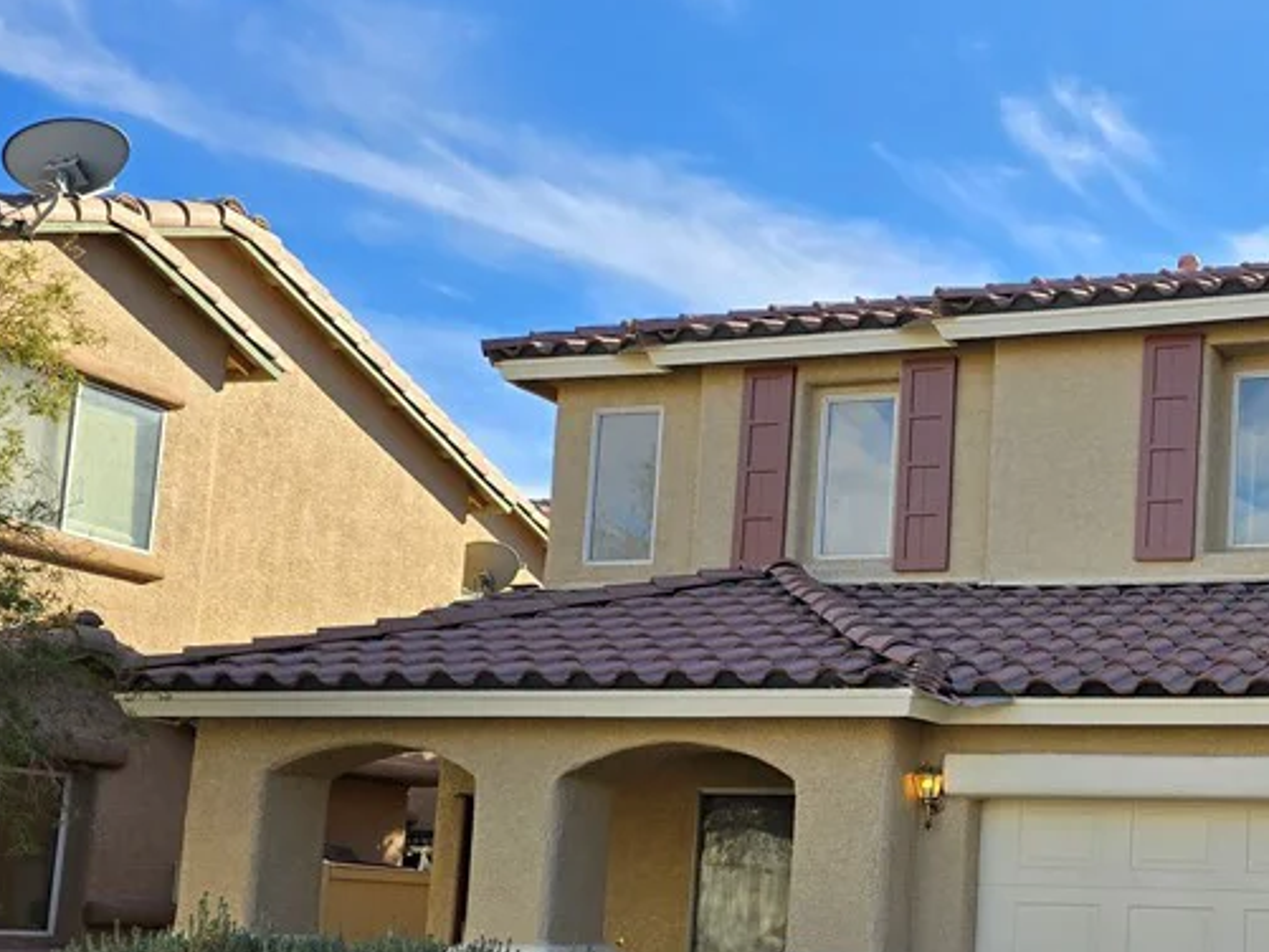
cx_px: 1223
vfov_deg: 30.4
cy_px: 719
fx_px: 1723
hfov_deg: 36.9
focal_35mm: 47
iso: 12
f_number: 1.7
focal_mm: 6.3
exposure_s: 1/645
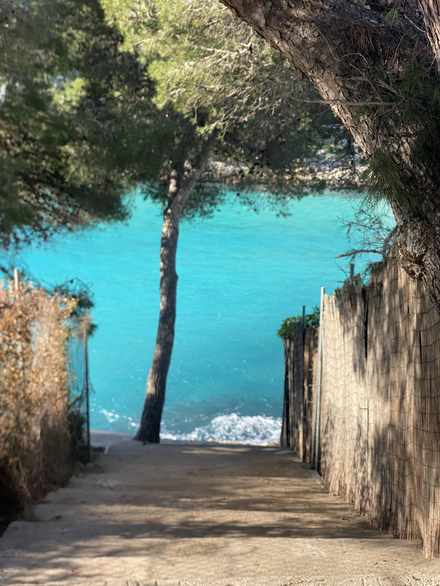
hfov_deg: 28.0
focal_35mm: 52
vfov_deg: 36.8
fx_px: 881
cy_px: 293
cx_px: 220
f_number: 2
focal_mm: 6
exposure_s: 1/302
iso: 20
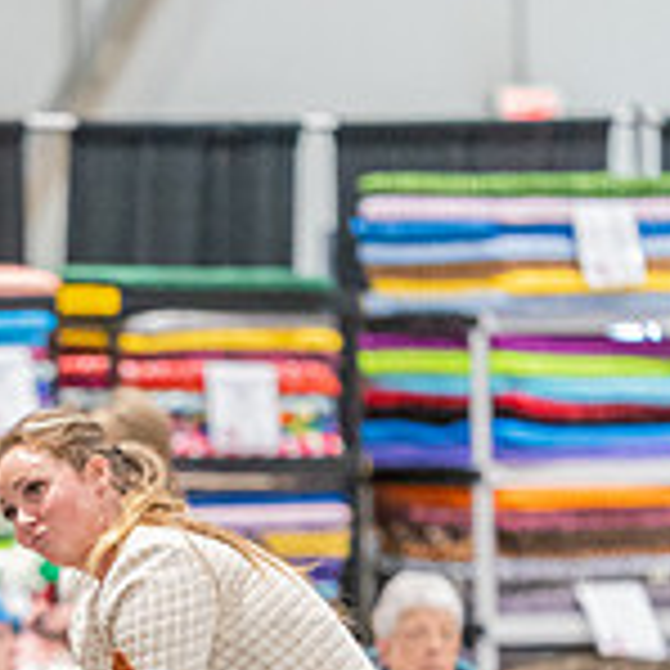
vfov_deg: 2.6
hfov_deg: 2.6
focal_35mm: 664
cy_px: 713
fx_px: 14540
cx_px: 58
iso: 6400
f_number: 2.8
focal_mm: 200
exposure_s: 1/250
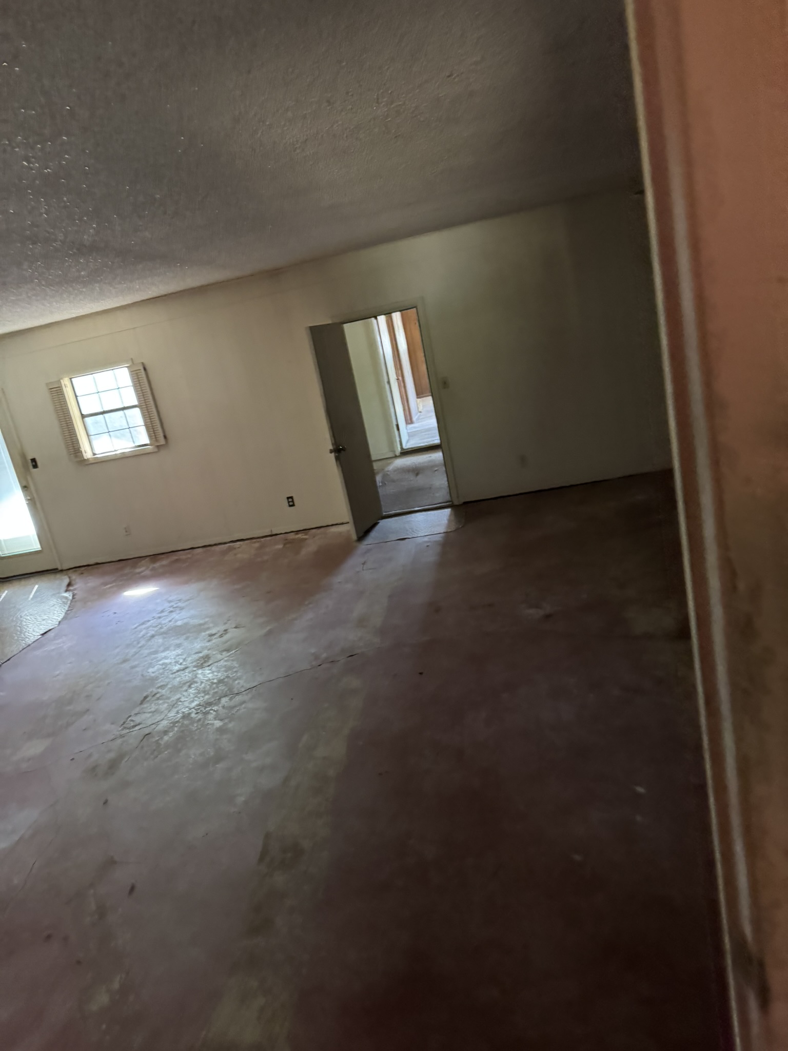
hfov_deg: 56.8
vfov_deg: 71.6
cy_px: 526
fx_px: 728
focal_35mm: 24
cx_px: 394
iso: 1000
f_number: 1.78
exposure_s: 1/39
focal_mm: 6.76
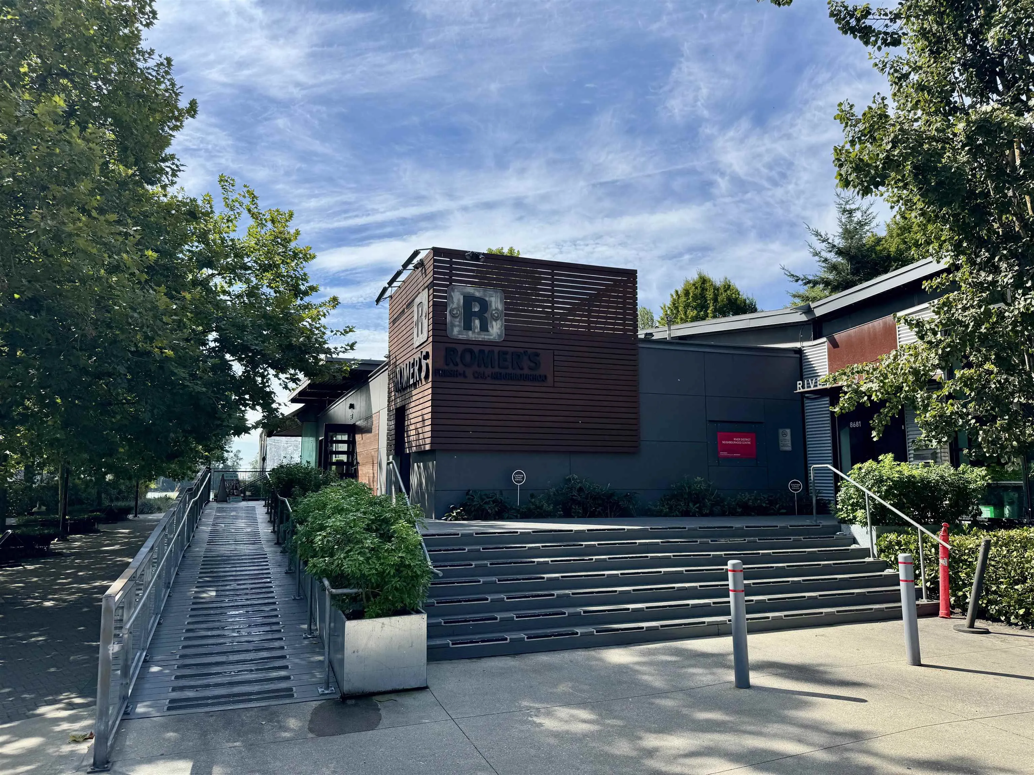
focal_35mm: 24
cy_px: 388
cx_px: 517
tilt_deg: +7.2
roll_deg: -0.5
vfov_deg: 56.8
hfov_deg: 71.6
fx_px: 717
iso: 80
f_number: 1.78
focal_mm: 6.76
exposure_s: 1/4310
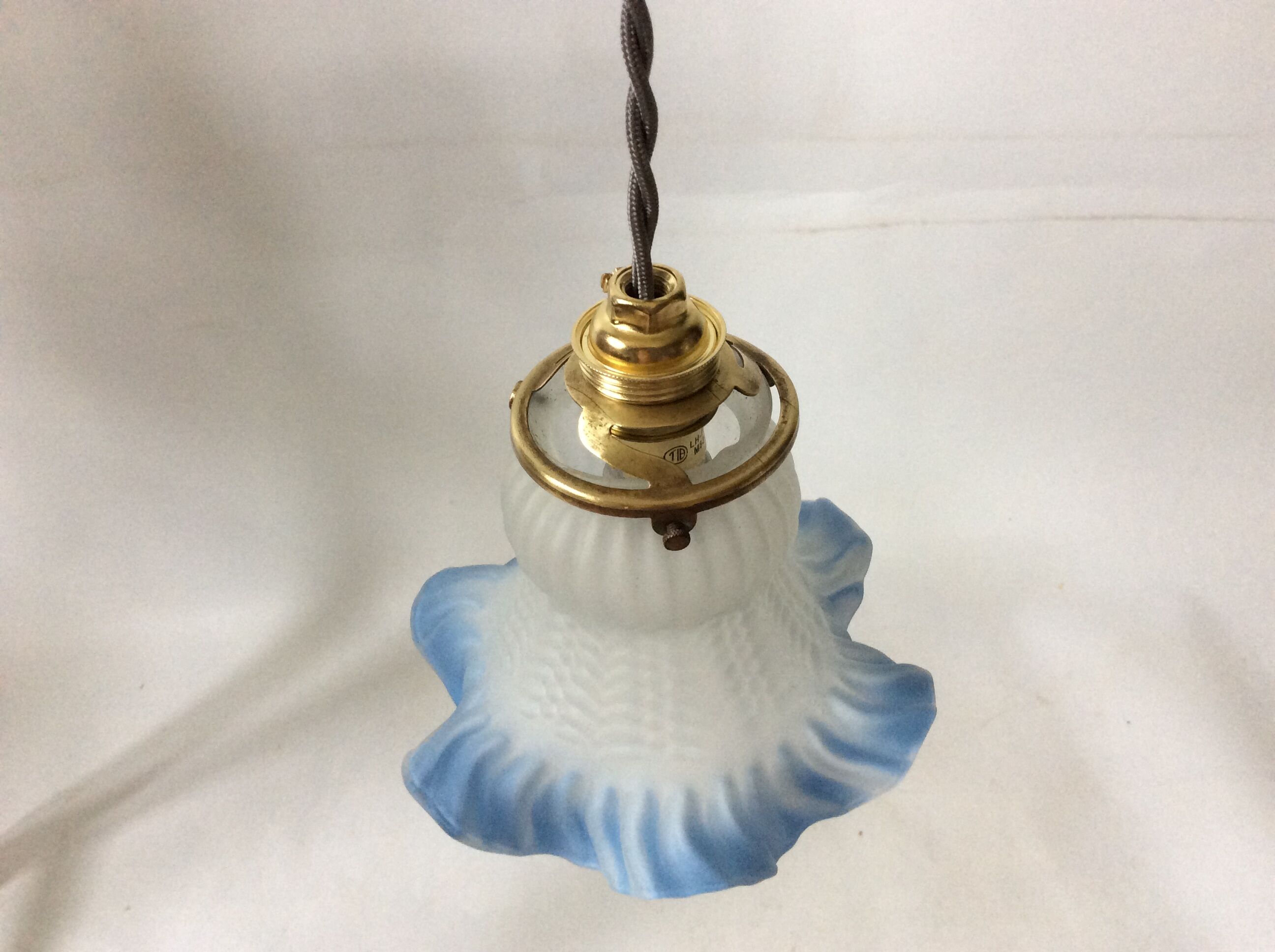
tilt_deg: -43.7
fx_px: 1177
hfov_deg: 56.9
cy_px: 476
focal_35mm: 32
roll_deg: +3.9
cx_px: 638
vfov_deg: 44.1
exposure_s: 1/25
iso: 100
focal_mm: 3.3
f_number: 2.4
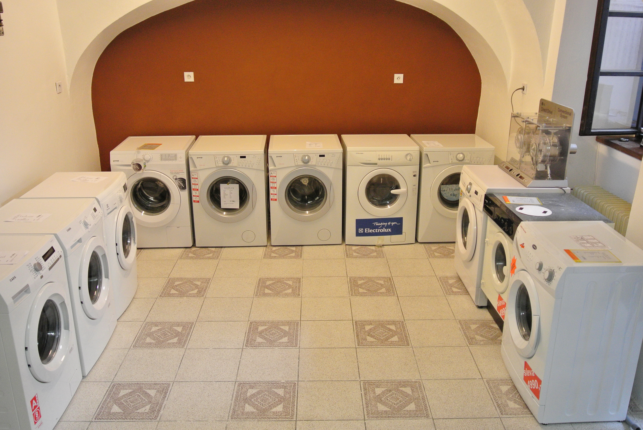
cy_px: 215
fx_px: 608
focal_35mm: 34
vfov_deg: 39.0
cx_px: 322
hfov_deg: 55.7
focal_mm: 12.7
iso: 800
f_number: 3.8
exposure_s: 1/25
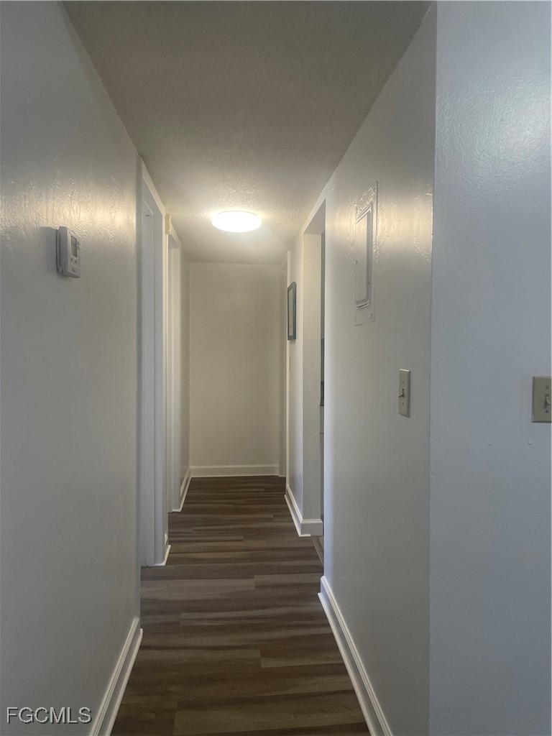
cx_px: 276
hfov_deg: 53.1
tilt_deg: -0.4
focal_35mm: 26
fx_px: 553
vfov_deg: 67.3
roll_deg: -0.2
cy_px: 368
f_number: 1.6
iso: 80
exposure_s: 1/60
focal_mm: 4.2
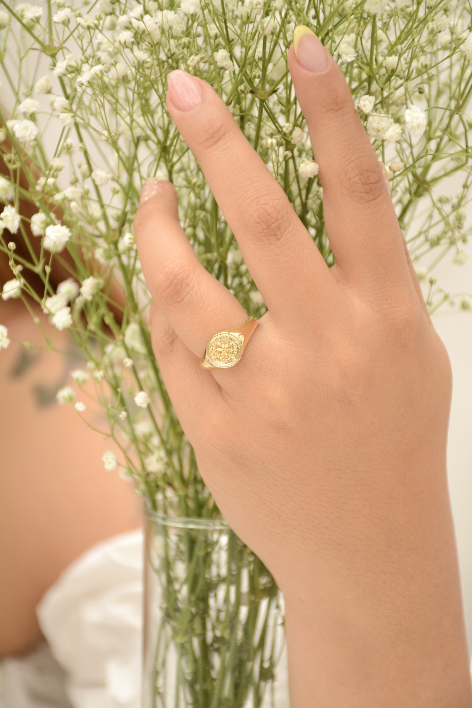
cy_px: 354
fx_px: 2065
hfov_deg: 13.0
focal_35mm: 105
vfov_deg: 19.5
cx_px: 236
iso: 500
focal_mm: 70
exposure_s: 1/160
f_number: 5
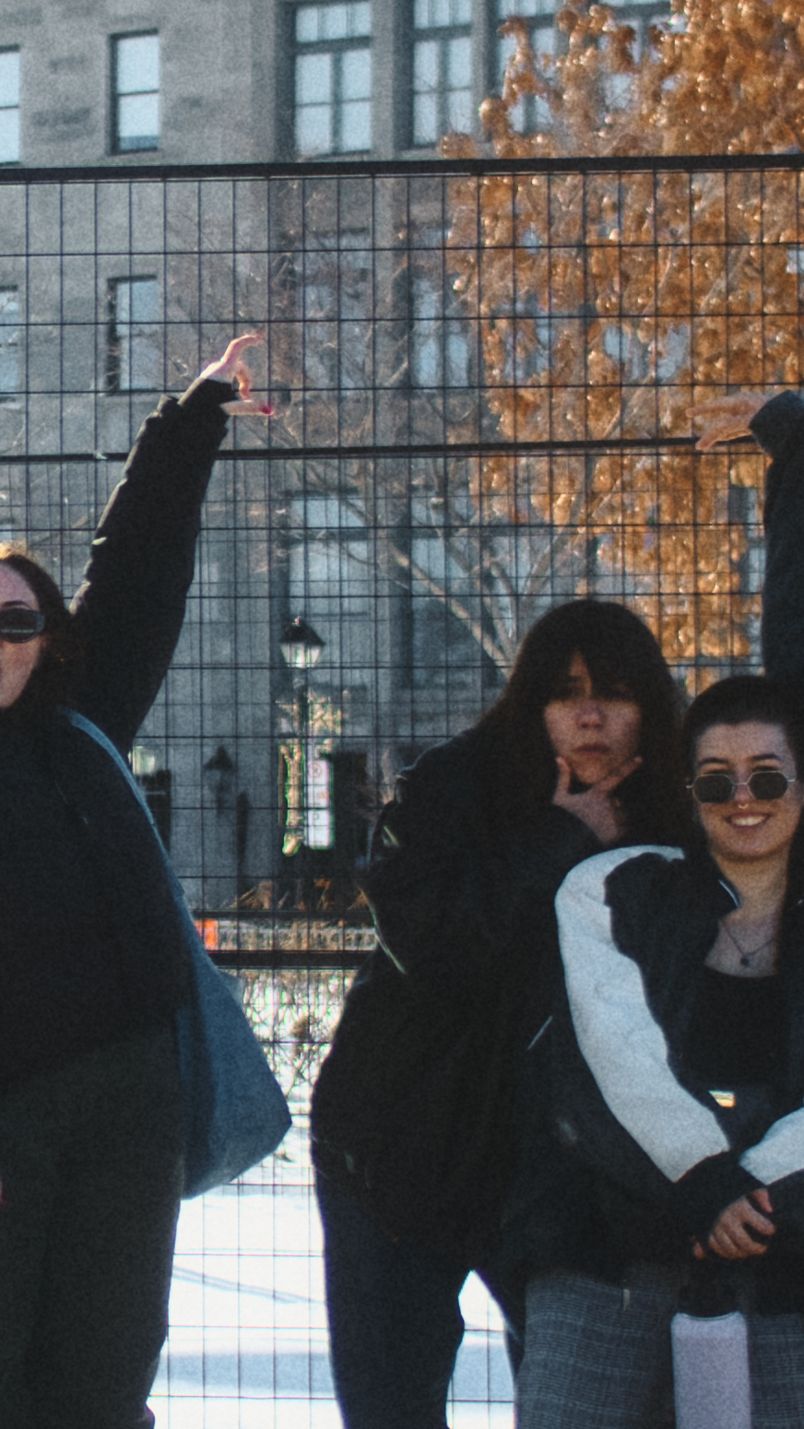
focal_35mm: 146
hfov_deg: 8.2
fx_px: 5533
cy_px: 510
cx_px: -252
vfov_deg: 14.7
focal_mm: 24
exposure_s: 1/1000
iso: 100
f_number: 1.8
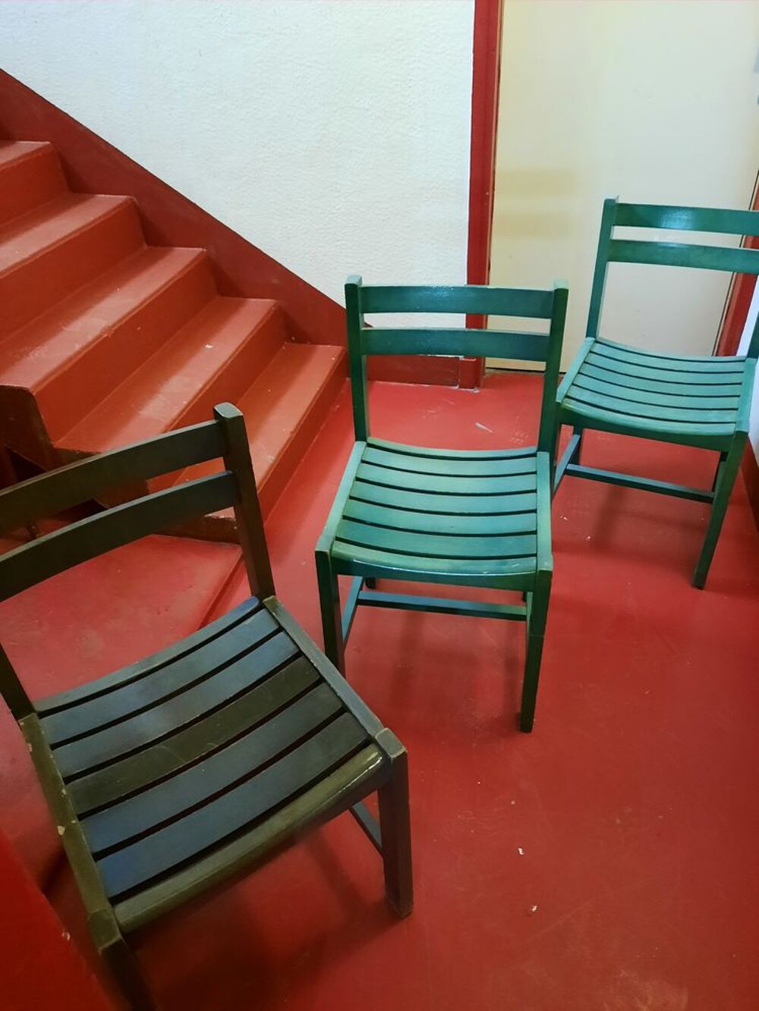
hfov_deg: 54.9
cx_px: 380
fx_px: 731
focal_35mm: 25
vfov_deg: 69.4
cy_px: 506
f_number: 2
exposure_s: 1/20
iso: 800
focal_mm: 4.6
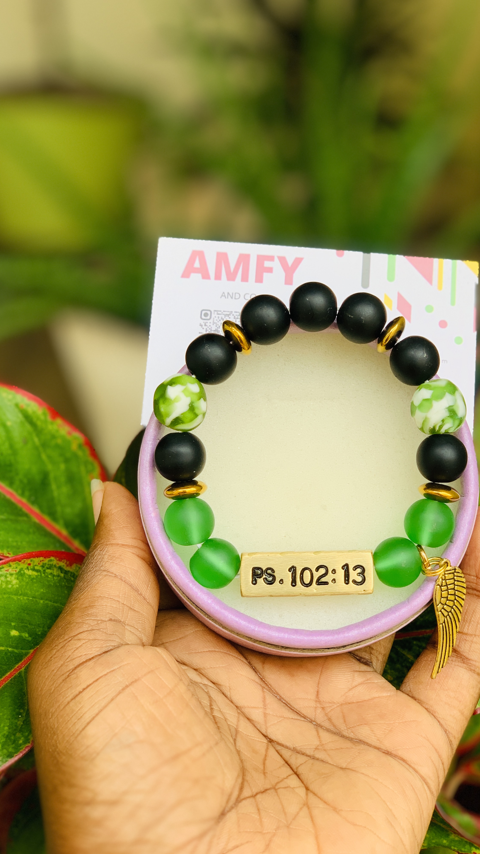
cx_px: 299
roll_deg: -3.1
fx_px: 1290
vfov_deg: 36.6
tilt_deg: -20.1
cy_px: 426
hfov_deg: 21.0
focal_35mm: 57
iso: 25
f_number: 2.4
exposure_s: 1/122
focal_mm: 6
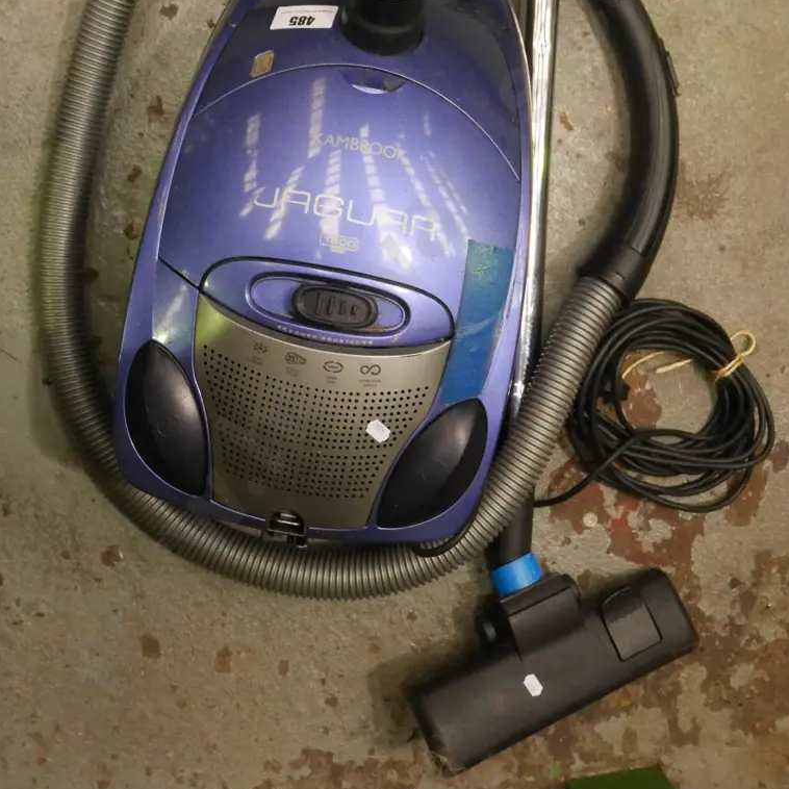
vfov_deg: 38.7
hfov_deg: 39.2
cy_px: 263
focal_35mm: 43
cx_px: 399
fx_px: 1109
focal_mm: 18
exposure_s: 1/200
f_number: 4.2
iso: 3200
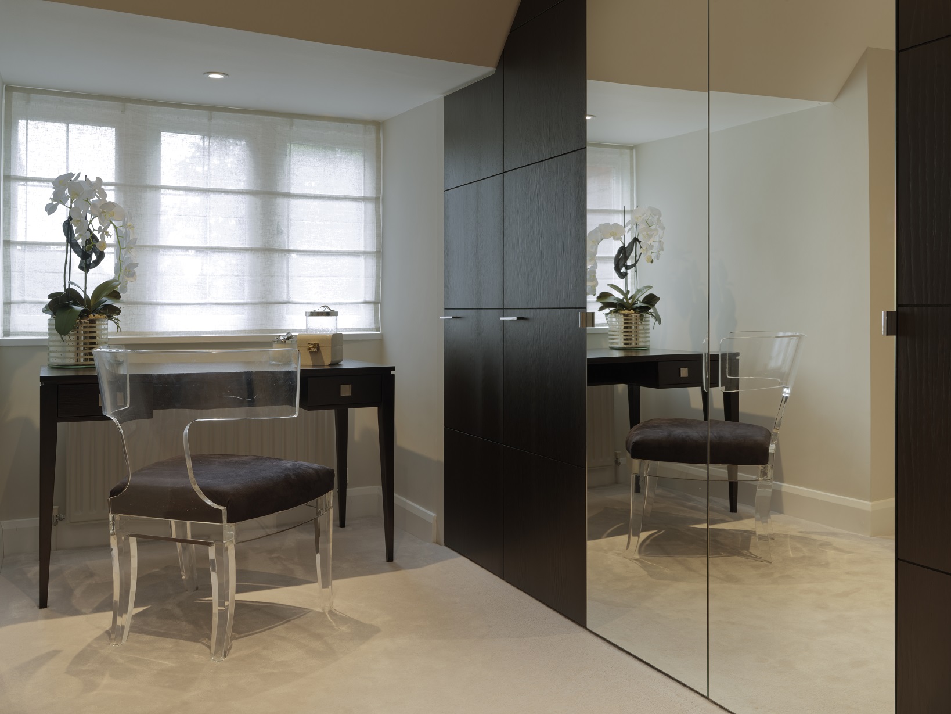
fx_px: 824
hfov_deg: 60.0
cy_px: 357
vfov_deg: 46.8
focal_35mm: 30
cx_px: 476
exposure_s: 8
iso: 100
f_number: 16
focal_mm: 39
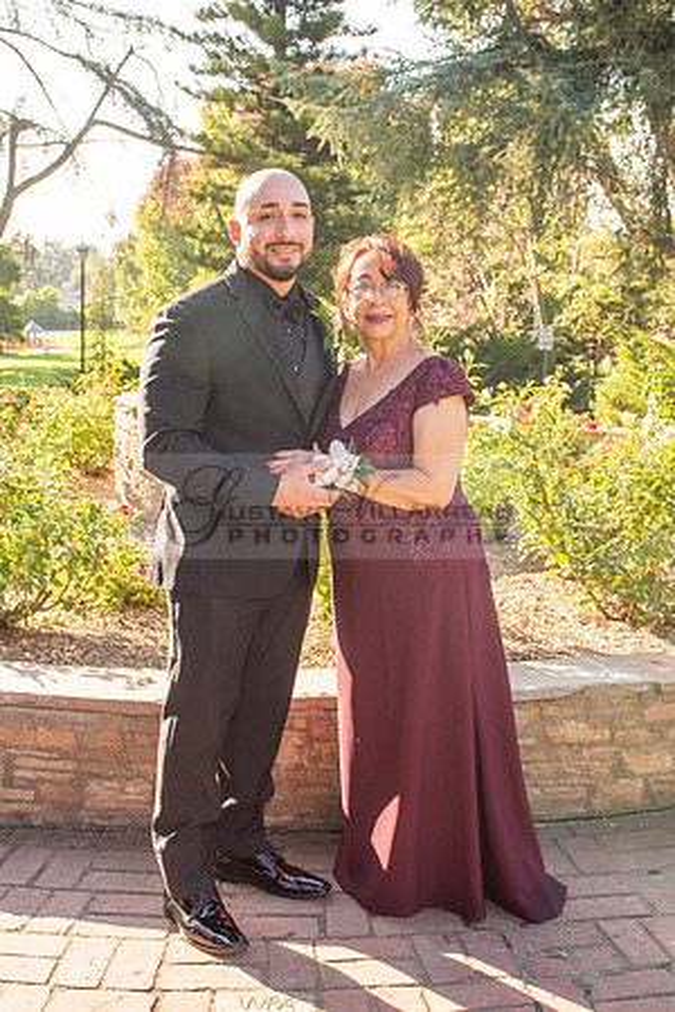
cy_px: 440
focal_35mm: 49
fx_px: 1366
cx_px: 366
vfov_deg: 40.6
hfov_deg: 27.8
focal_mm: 28
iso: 200
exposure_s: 1/250
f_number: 5.6
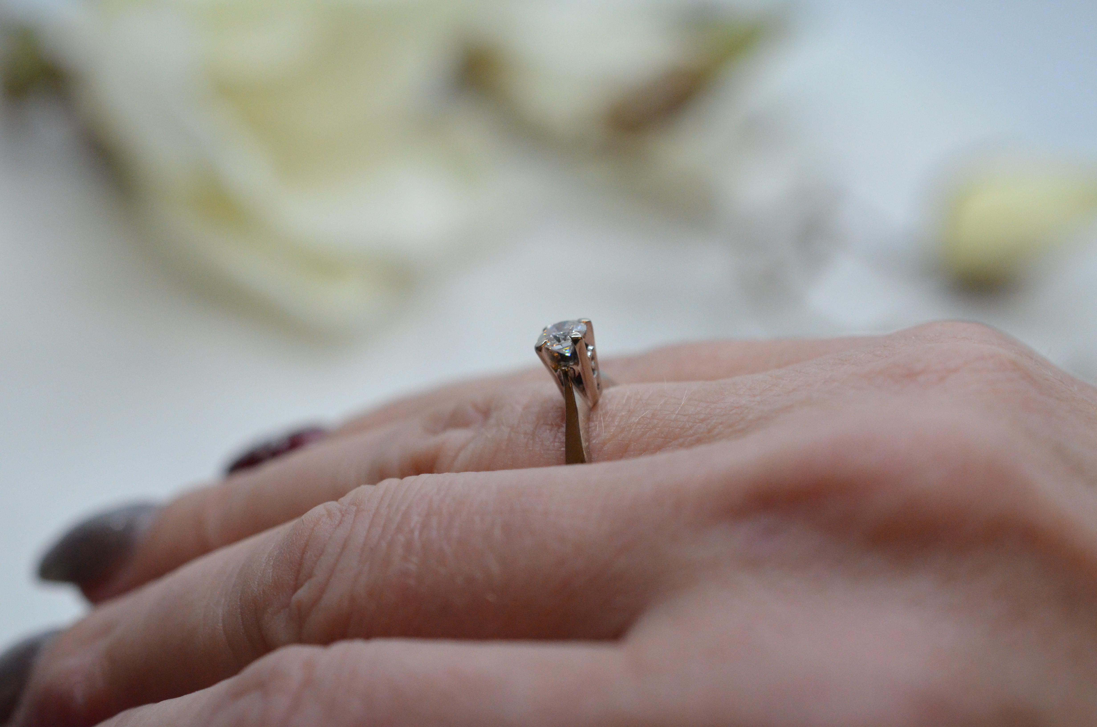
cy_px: 364
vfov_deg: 22.5
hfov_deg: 33.5
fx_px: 1825
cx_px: 548
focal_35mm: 60
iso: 3200
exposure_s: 1/2000
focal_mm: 40
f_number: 5
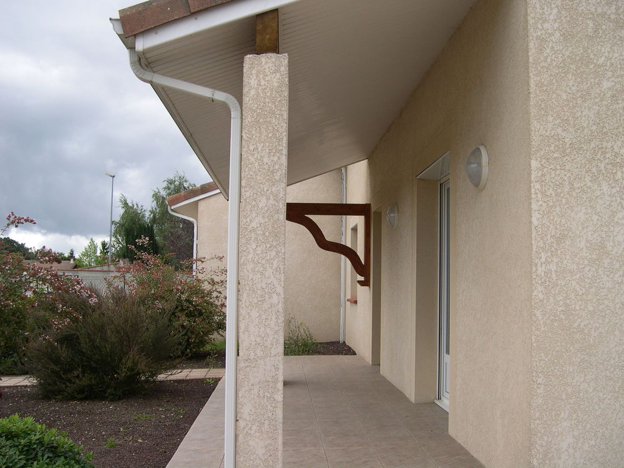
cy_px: 234
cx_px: 312
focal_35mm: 38
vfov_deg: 37.7
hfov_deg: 49.0
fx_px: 685
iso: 100
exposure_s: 1/600
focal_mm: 8
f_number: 2.8
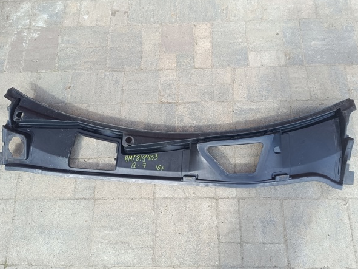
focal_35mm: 26
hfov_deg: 67.3
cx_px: 181
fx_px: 269
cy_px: 133
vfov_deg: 53.0
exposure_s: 1/291
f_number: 1.88
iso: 54
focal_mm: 5.59
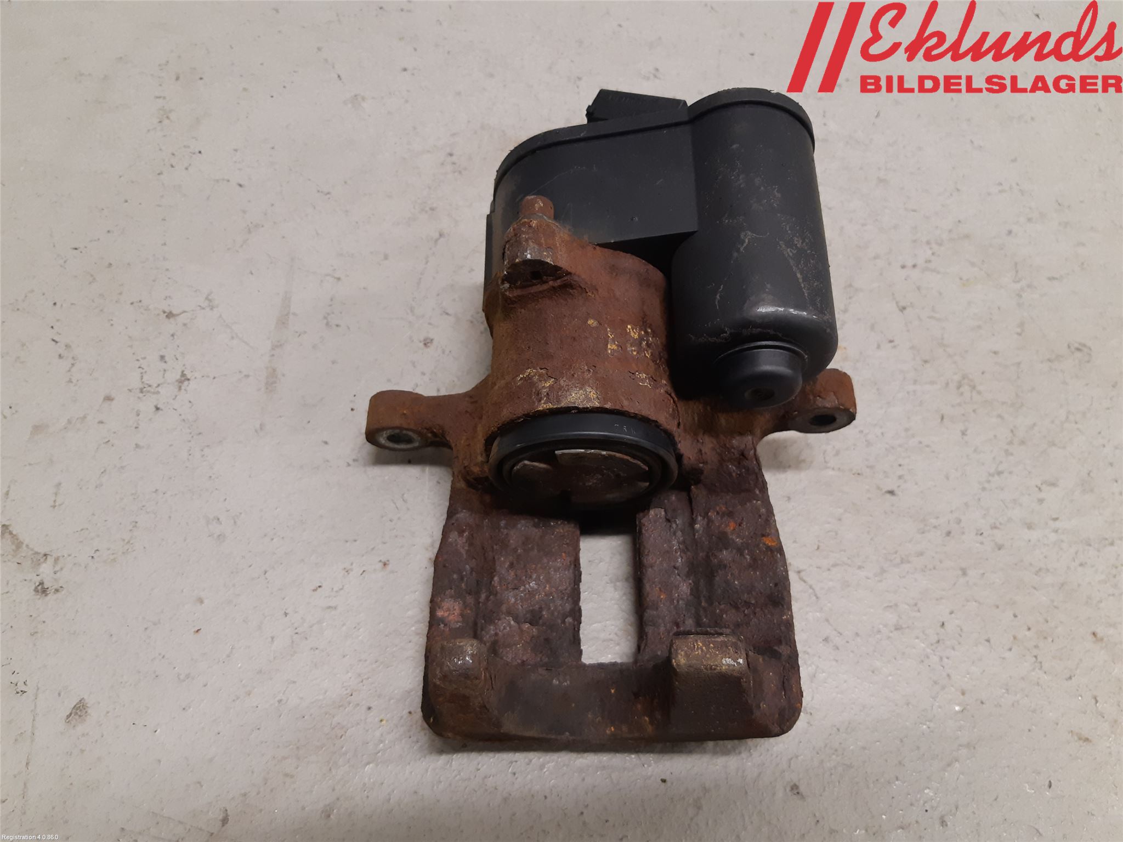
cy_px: 421
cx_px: 562
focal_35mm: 26
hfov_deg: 67.3
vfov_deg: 53.1
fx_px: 843
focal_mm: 3.93
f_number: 1.7
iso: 160
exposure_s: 1/50
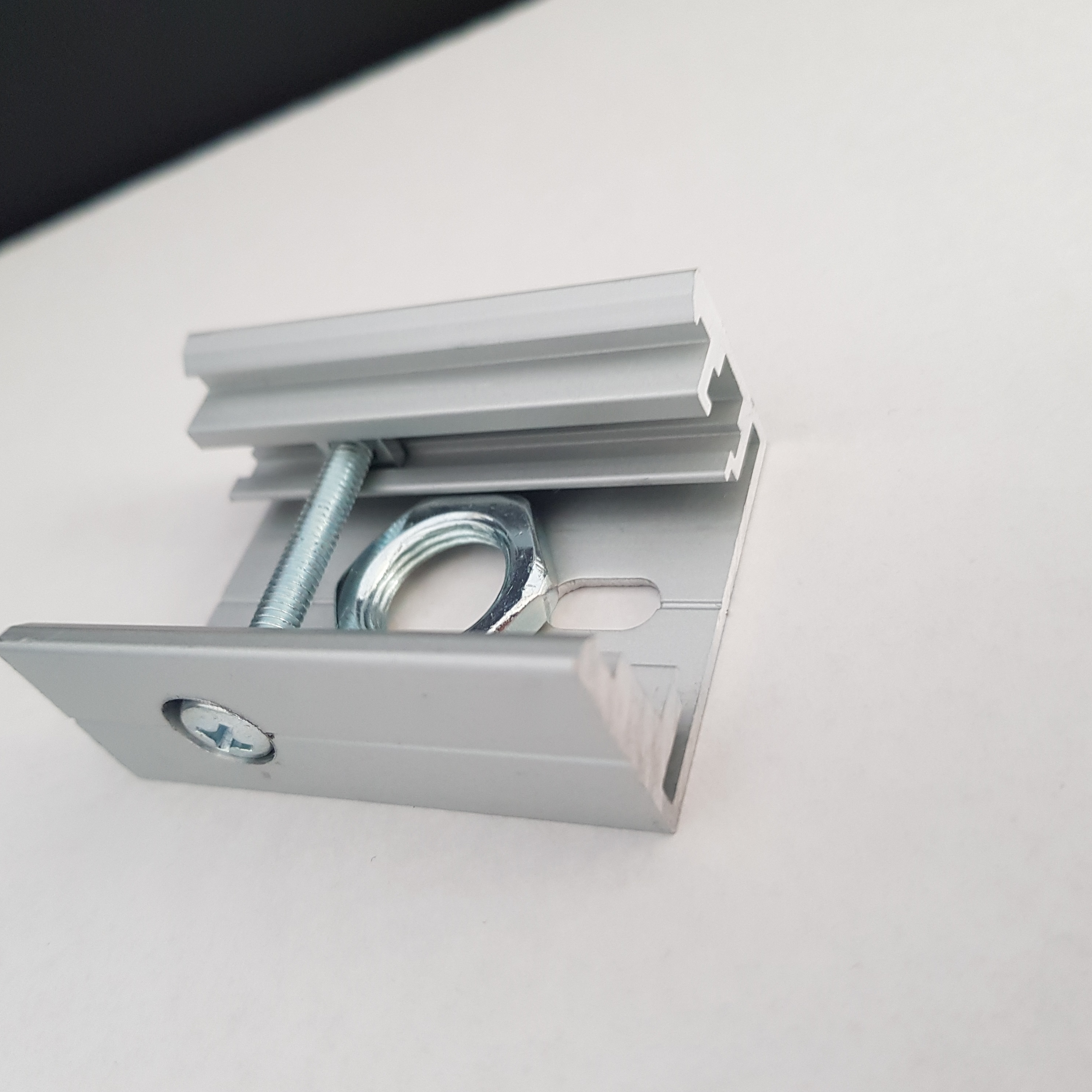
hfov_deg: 52.5
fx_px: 1106
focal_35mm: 31
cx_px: 551
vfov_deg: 52.5
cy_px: 541
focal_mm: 4.2
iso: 160
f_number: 1.7
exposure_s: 1/30
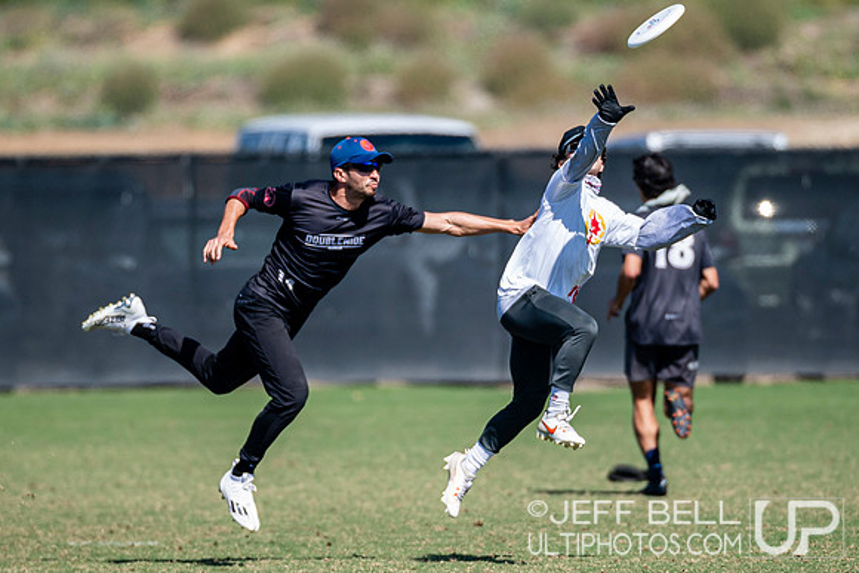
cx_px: 464
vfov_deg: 2.2
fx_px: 15101
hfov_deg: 3.3
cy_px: 305
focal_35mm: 633
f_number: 3.2
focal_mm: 300
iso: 200
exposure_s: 1/2500
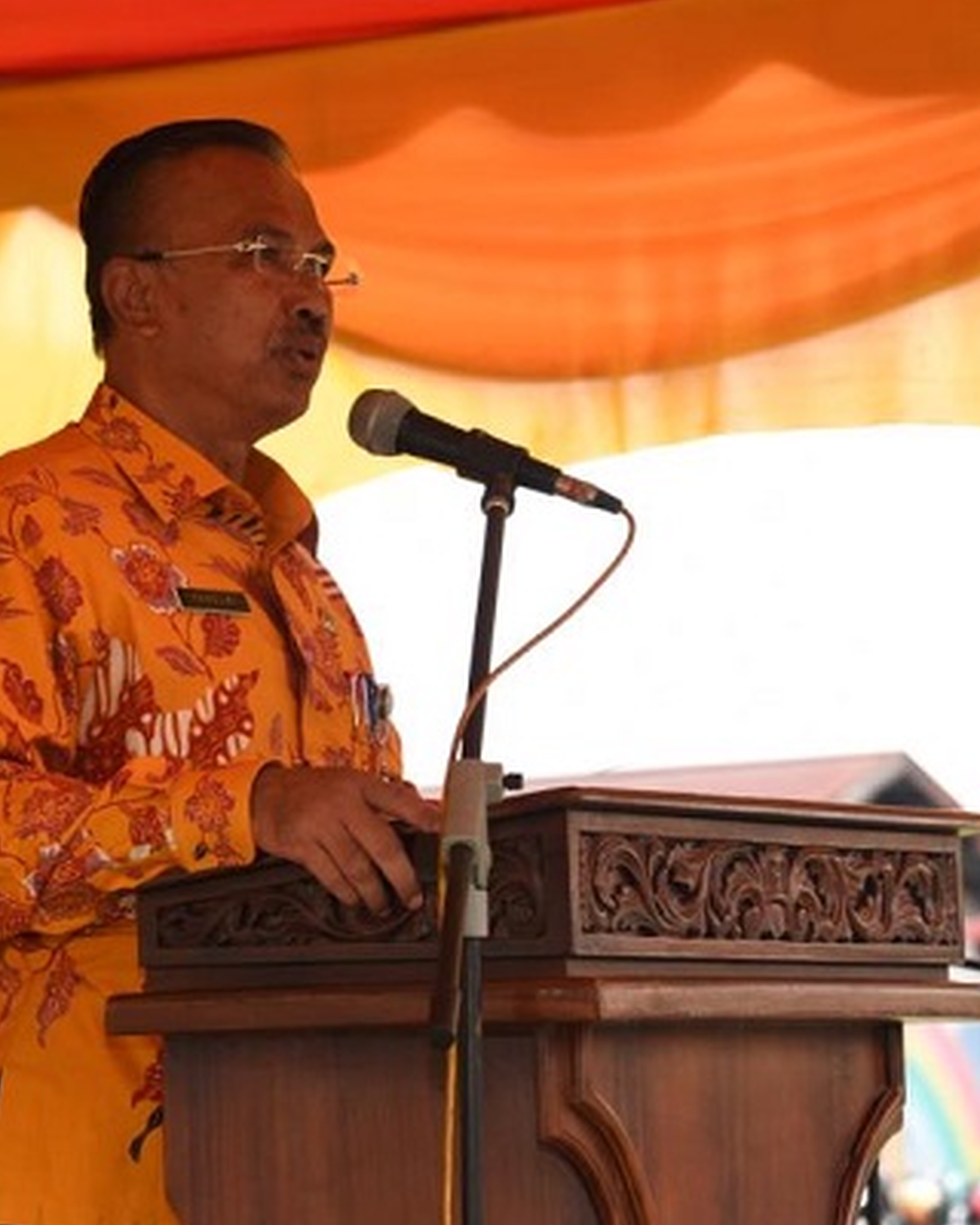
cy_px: 617
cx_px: 383
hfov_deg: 10.2
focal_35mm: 151
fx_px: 5475
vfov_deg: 12.8
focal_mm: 92
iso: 250
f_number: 6.3
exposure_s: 1/200
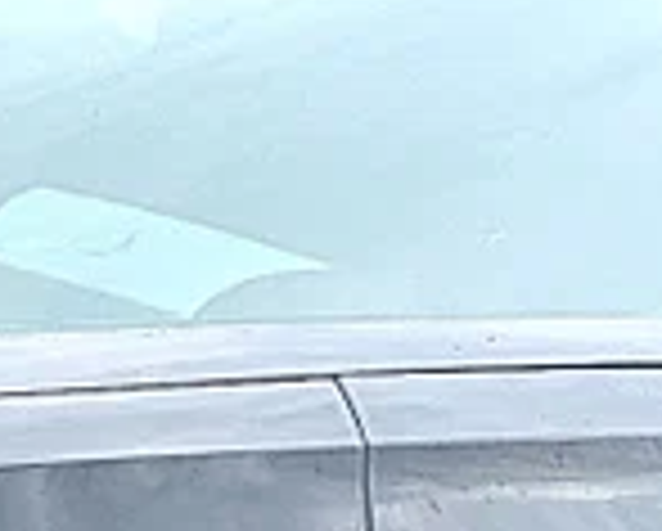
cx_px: -216
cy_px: 1109
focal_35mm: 357
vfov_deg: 4.3
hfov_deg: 5.4
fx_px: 7004
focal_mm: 9
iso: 32
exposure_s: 1/419
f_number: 2.8
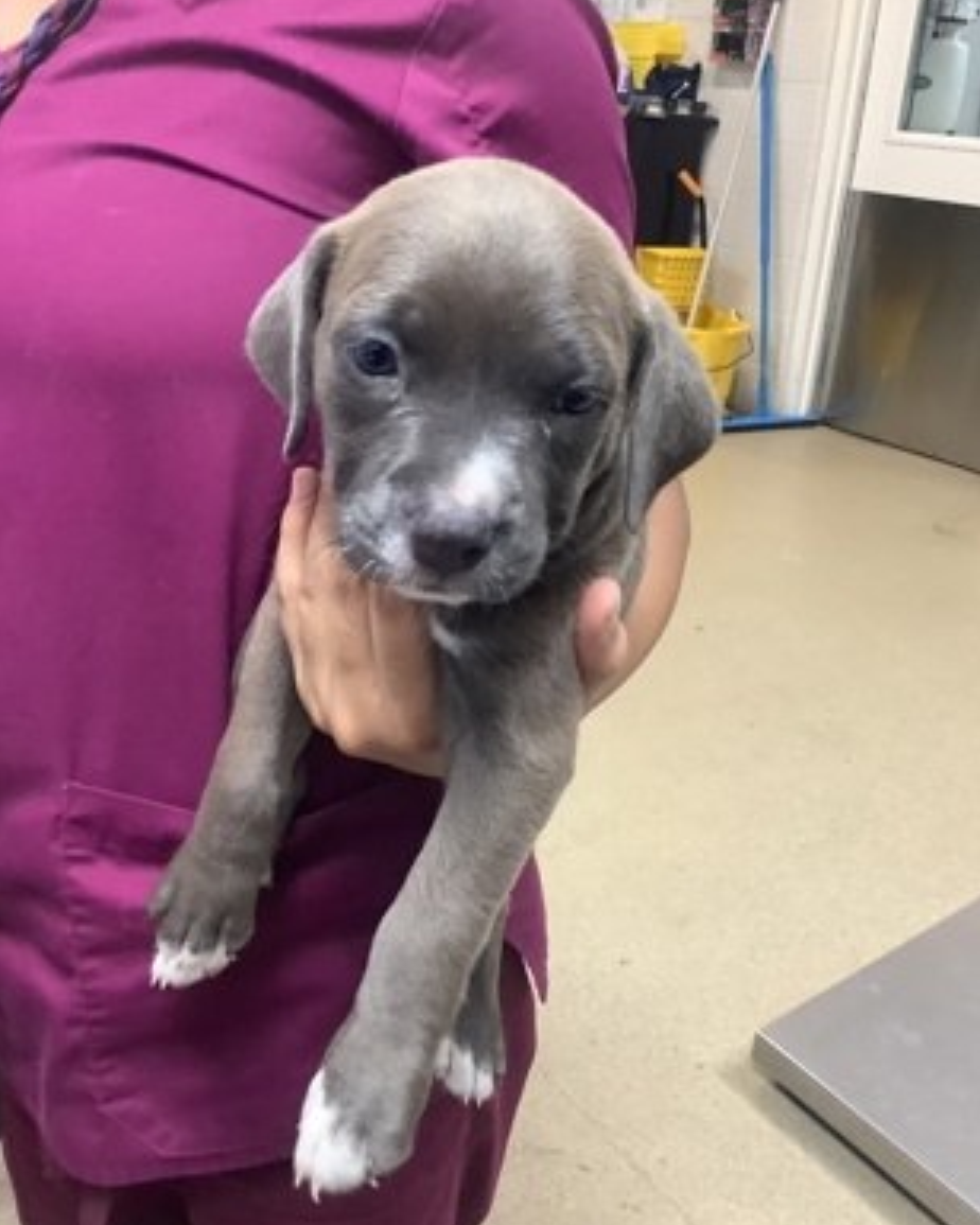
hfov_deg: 44.5
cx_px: 492
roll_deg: -2.9
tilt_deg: -23.0
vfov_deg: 54.2
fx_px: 1196
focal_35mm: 33
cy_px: 592
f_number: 2.4
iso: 250
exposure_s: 1/60
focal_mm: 3.3
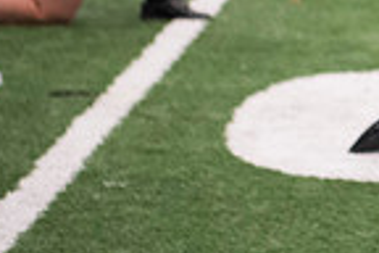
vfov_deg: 4.8
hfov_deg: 7.1
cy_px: -146
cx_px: 682
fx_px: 2969
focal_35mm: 282
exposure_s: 1/200
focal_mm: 70
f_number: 3.2
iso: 3200
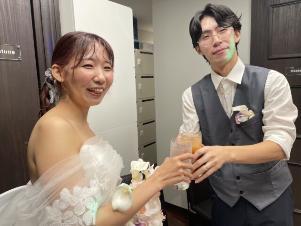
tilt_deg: -8.1
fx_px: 226
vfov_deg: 53.1
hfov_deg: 67.3
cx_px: 150
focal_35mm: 26
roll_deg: +1.7
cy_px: 113
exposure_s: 1/60
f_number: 1.6
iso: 80
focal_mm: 4.2
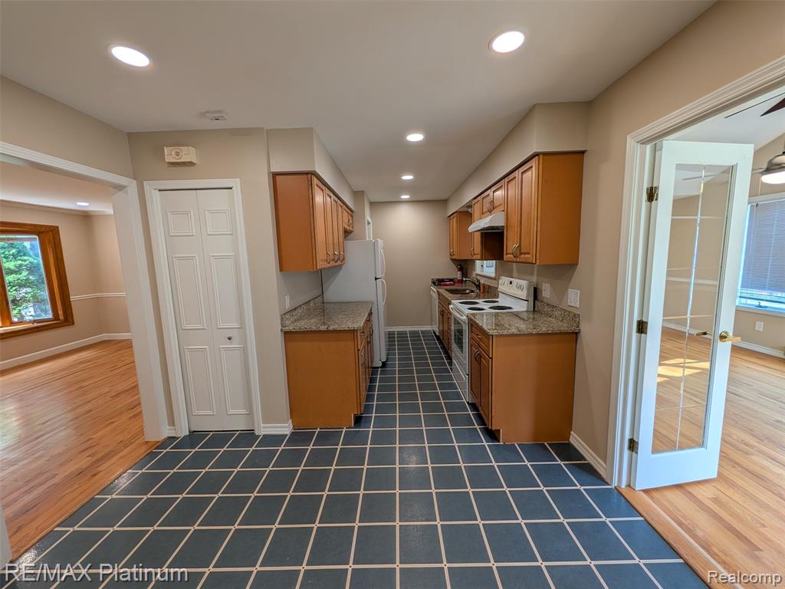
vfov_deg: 94.5
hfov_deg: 110.5
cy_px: 294
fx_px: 272
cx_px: 392
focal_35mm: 12
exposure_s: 1/111
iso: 46
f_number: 1.7
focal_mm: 2.02
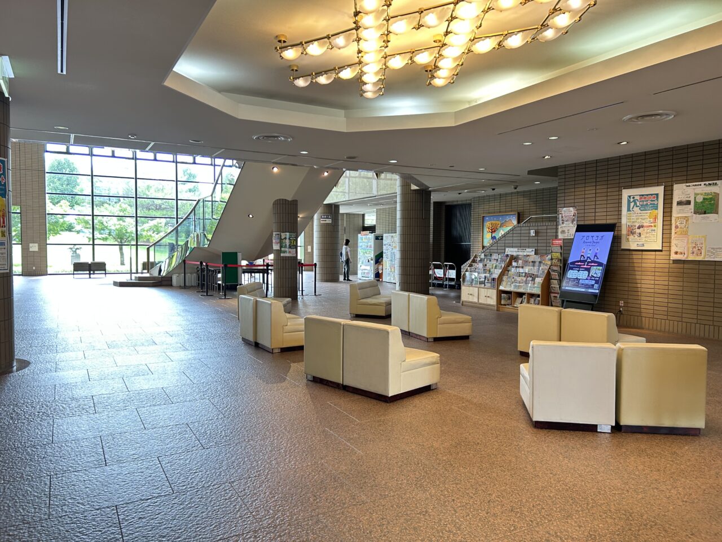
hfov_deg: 67.3
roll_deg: -0.4
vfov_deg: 53.1
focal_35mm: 26
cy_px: 271
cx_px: 361
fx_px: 542
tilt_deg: -2.8
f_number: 1.5
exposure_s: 1/60
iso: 125
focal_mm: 5.7
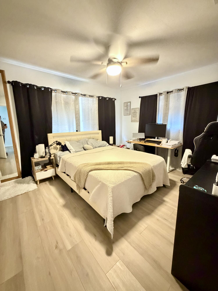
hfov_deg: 85.7
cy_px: 146
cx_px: 109
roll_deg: -0.3
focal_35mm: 14
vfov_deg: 102.1
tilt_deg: -11.7
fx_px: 118
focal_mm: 2.22
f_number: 2.2
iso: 2500
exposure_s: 1/24
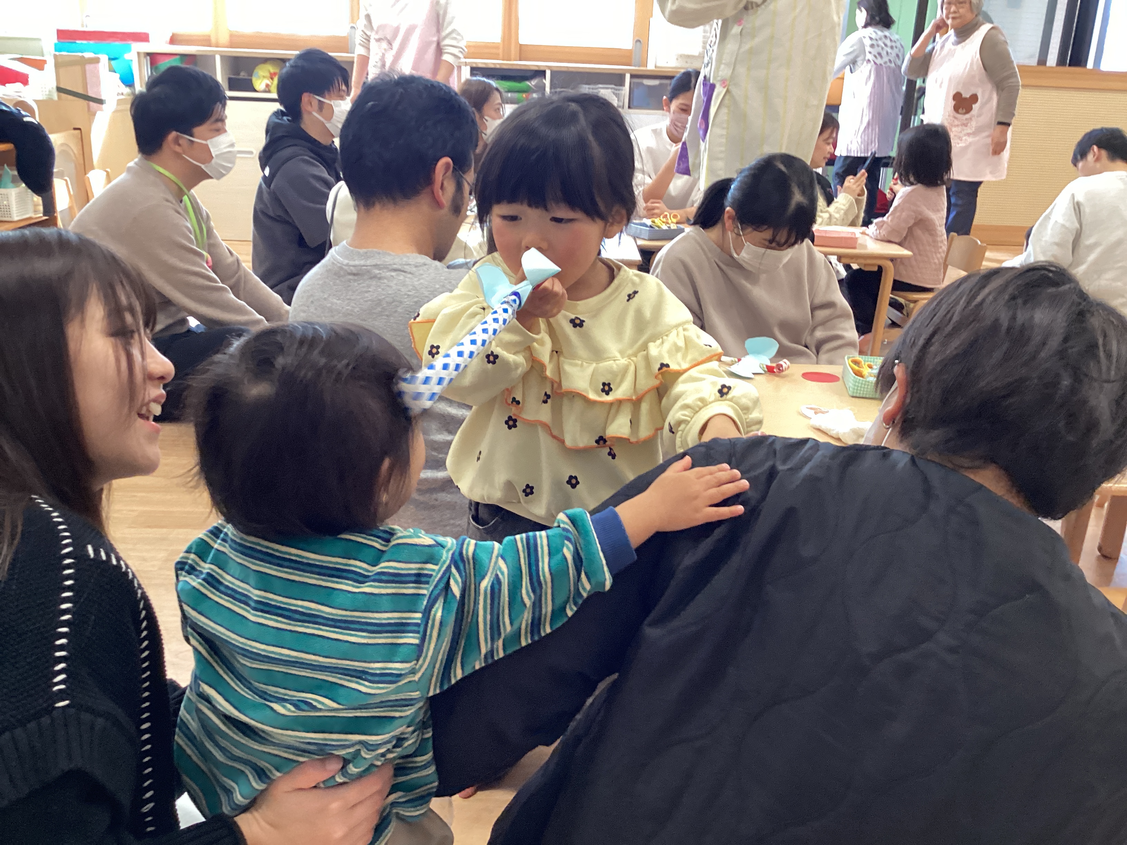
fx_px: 1009
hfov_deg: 58.4
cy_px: 422
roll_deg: -1.2
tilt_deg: -17.5
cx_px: 564
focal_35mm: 31
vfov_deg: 45.4
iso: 200
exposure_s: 1/60
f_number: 2.4
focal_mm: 3.3
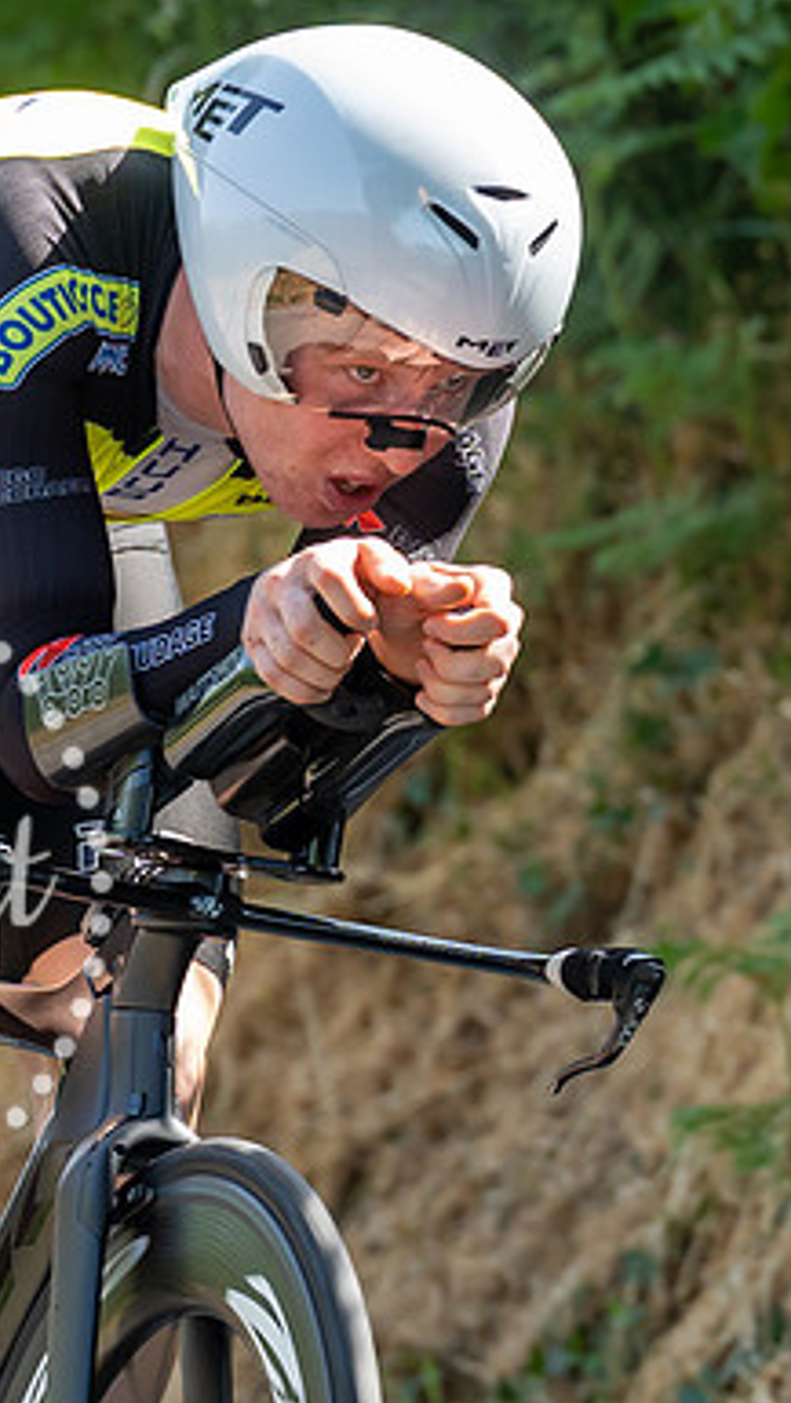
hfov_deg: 1.7
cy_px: 957
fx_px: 26545
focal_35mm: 713
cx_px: 324
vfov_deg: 3.0
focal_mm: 200
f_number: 3.5
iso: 640
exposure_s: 1/1000
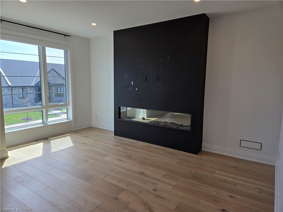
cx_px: 142
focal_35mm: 23
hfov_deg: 73.9
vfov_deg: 58.9
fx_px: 188
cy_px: 106
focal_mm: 5.4
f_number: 1.8
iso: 25
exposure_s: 1/300
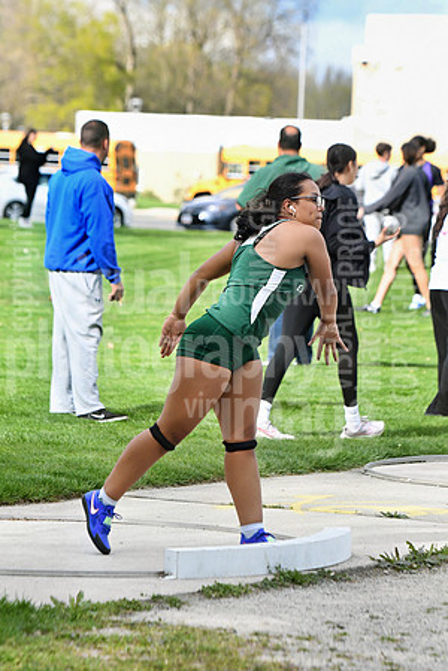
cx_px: 224
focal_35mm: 183
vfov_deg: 11.2
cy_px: 336
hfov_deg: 7.5
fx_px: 3416
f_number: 5
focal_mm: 122
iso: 1600
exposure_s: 1/3200
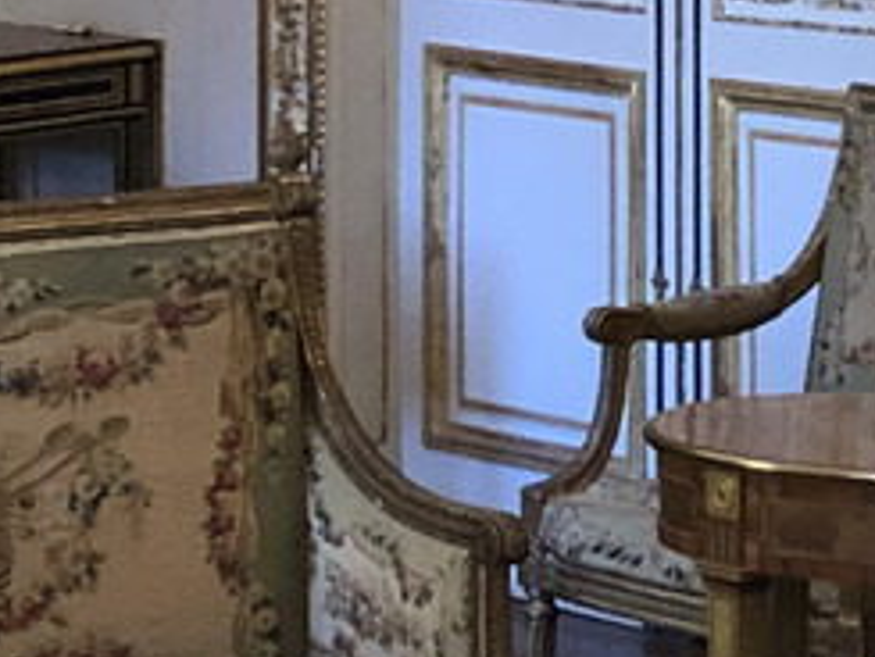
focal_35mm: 183
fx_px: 4628
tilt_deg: +1.9
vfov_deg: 7.8
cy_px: -636
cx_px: 554
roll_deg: +1.2
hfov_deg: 10.8
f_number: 1.8
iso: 100
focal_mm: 4
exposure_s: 1/16
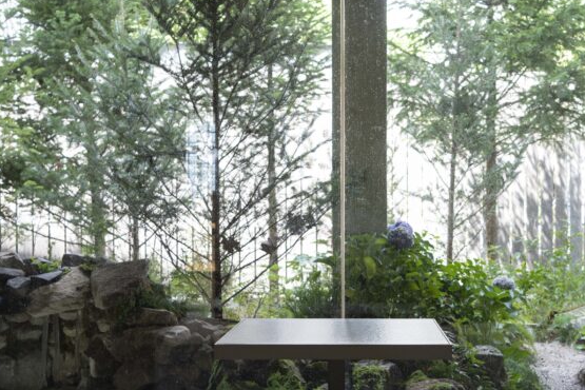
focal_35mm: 59
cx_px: 351
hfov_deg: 33.8
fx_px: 959
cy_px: 262
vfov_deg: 22.9
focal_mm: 32
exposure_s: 1/60
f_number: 4.5
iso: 250
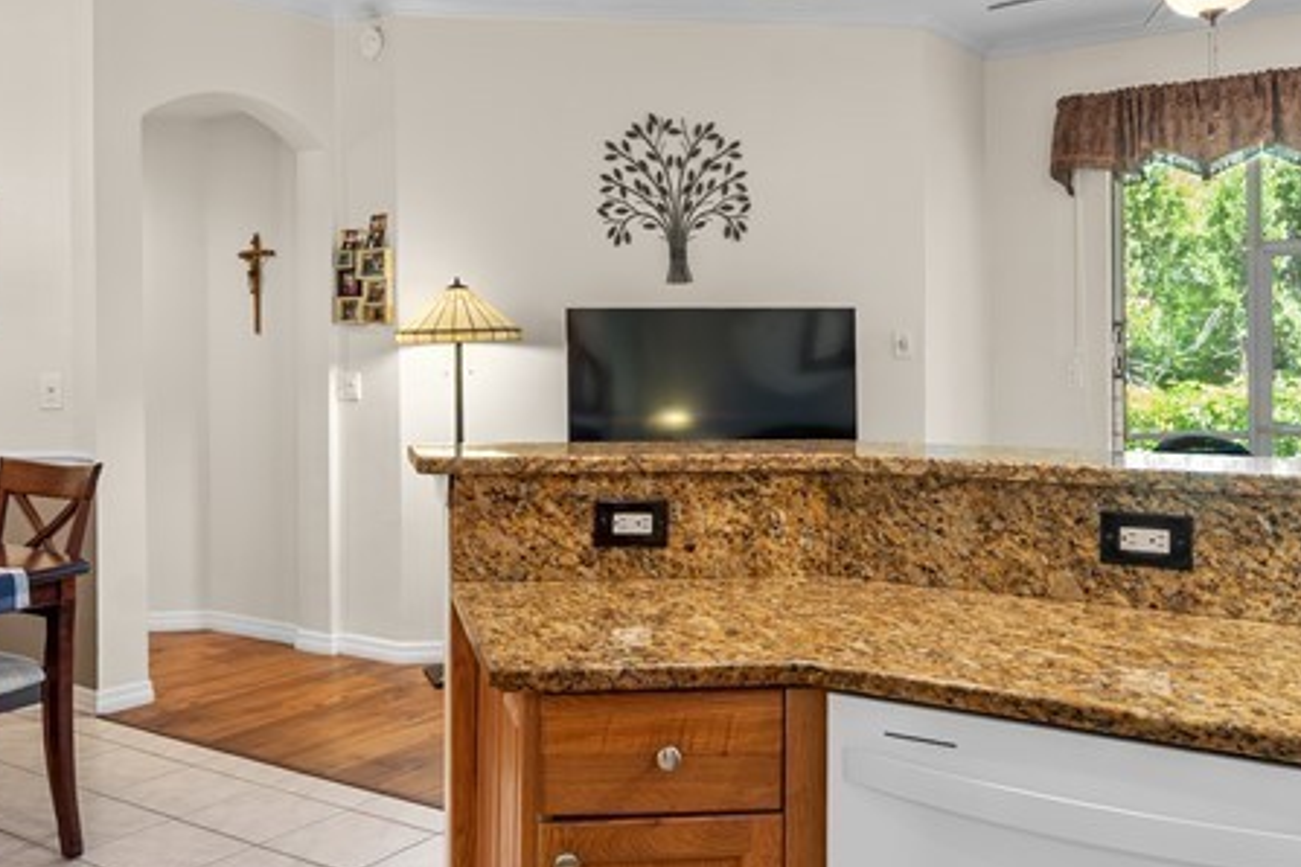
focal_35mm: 34
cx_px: 512
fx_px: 1229
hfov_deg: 55.3
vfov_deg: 38.7
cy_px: 346
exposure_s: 1.6
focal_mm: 14
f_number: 8
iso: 250
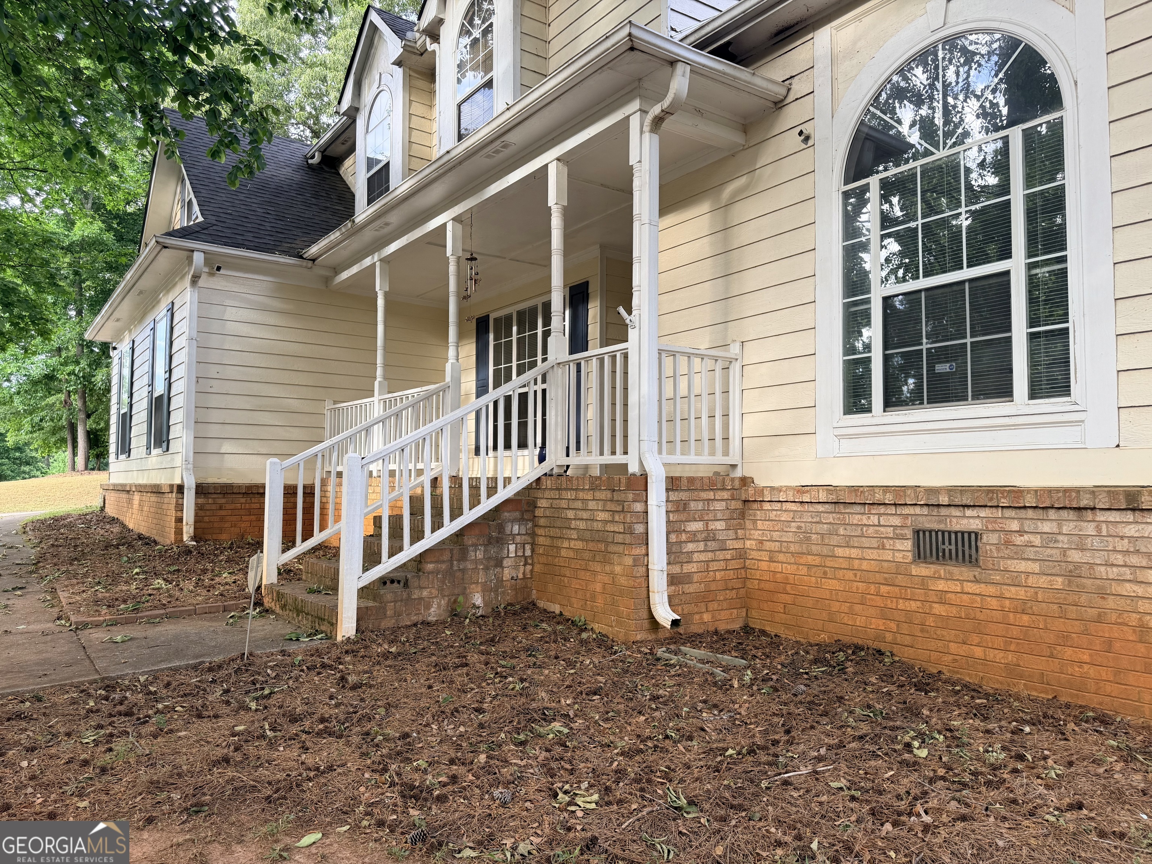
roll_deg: +0.6
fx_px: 799
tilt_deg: +3.0
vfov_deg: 56.8
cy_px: 432
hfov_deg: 71.6
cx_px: 576
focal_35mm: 24
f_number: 1.78
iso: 80
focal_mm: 6.76
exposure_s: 1/174
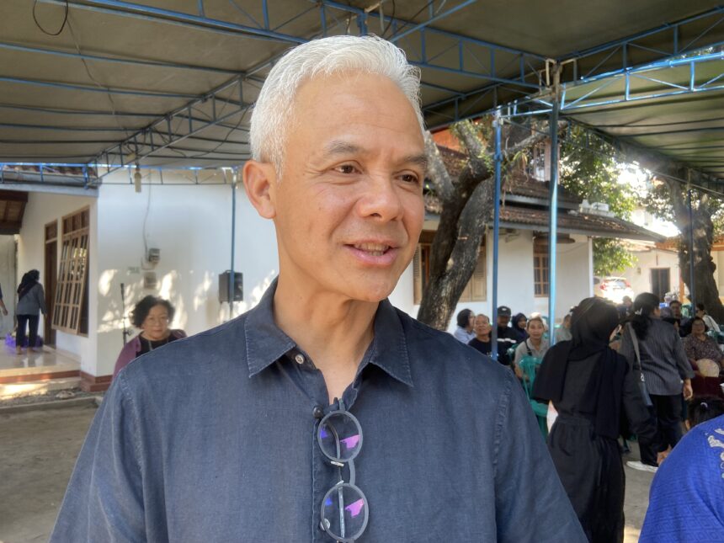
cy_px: 272
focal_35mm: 26
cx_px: 362
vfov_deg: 53.1
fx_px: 544
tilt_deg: +1.7
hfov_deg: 67.3
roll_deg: +0.0
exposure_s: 1/121
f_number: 1.8
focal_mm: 4.25
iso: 40
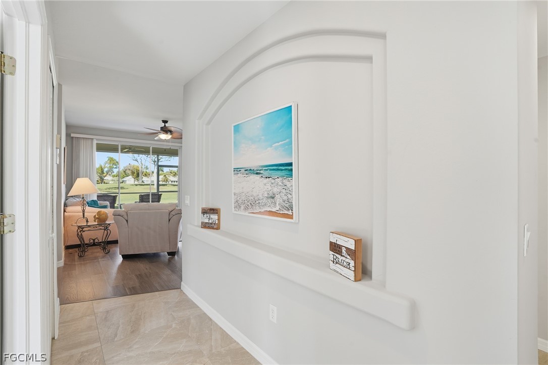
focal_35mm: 16
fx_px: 243
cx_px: 274
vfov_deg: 73.7
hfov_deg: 96.8
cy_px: 182
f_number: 9
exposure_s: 1/50
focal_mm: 16
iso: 200
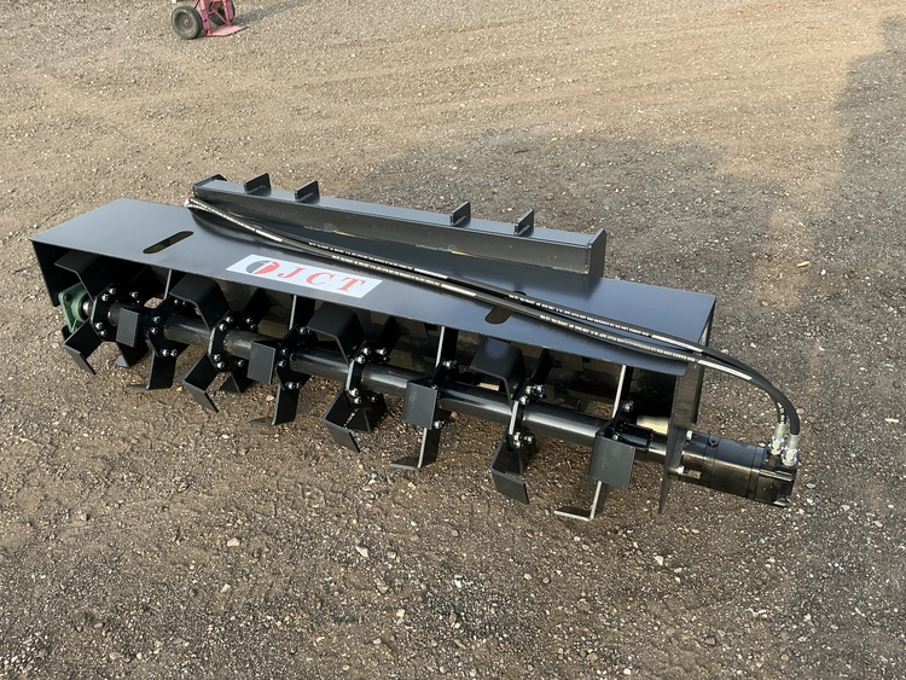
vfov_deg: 49.8
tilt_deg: -33.0
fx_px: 733
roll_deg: +4.0
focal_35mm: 28
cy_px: 340
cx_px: 453
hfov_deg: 63.4
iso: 20
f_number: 1.8
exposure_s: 1/181
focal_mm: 3
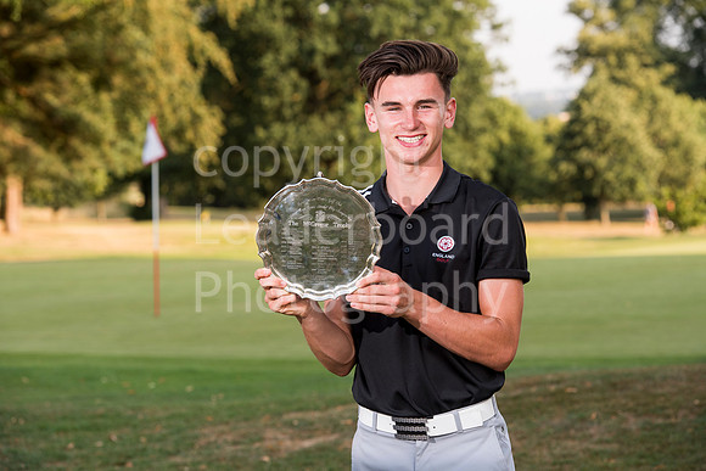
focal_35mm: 125
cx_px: 353
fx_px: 2452
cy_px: 236
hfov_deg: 16.4
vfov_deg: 11.0
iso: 200
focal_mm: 125
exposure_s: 1/250
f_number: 6.3
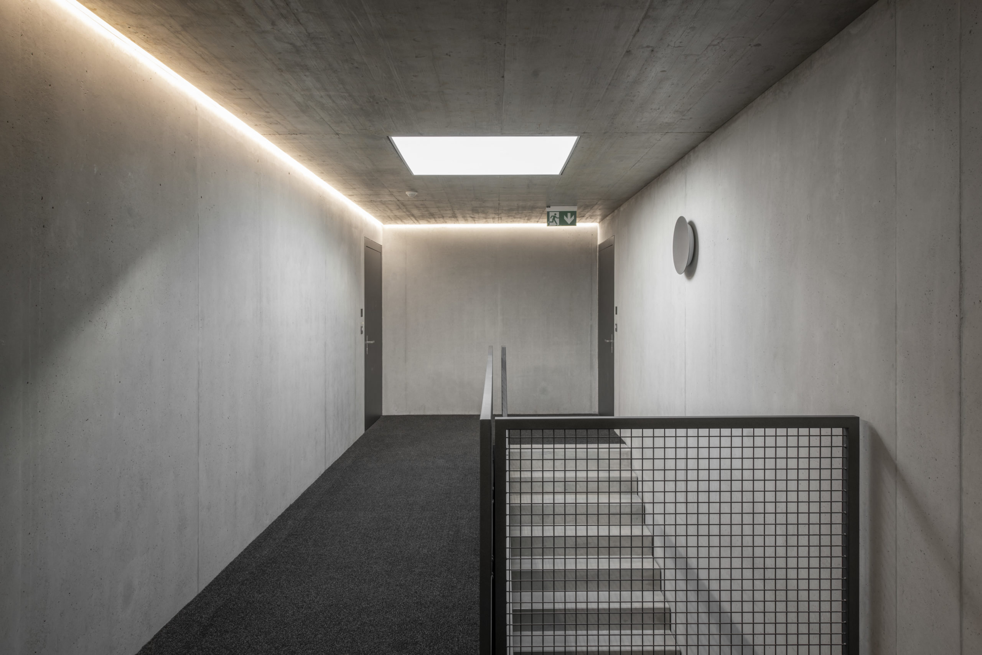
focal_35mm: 24
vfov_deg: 53.1
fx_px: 655
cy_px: 328
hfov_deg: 73.7
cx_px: 491
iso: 64
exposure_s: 1/2
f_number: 10
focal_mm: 24
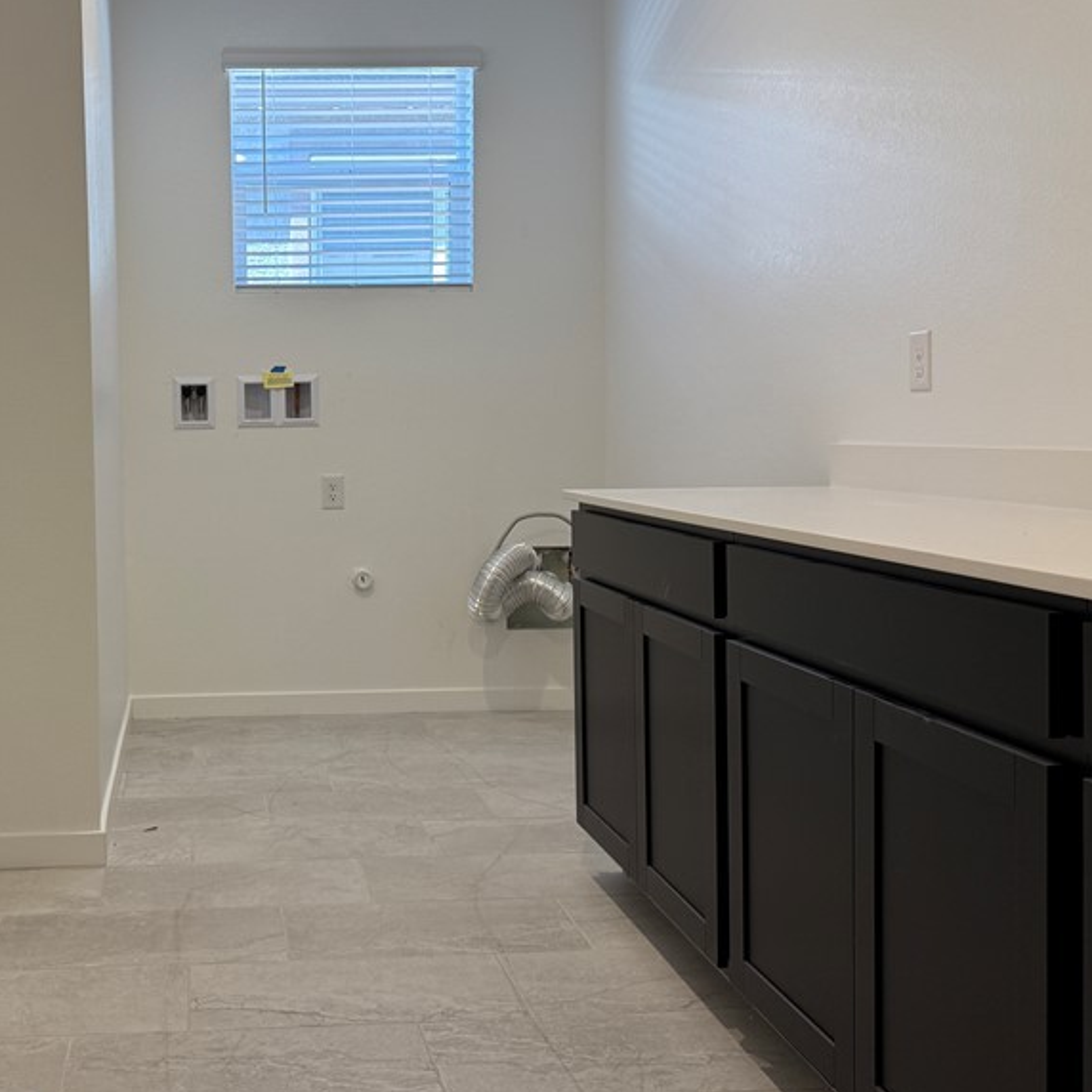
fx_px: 1356
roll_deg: +0.3
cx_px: 269
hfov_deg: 42.5
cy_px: 445
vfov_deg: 43.7
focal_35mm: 38
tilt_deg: -0.7
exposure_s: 1/120
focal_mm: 6.76
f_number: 1.78
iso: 125
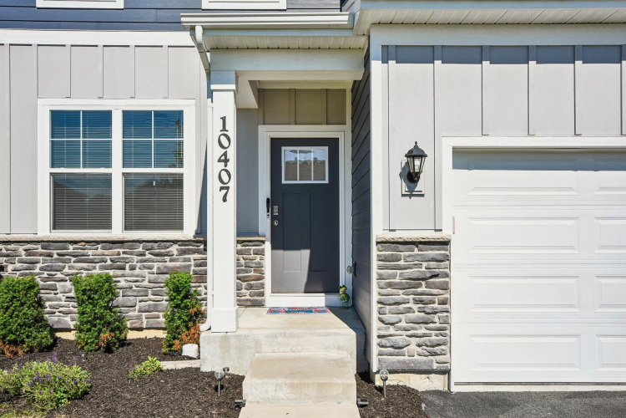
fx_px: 522
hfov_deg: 61.9
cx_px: 313
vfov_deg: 43.6
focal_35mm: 30
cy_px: 209
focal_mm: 20
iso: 400
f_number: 8
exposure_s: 1/800
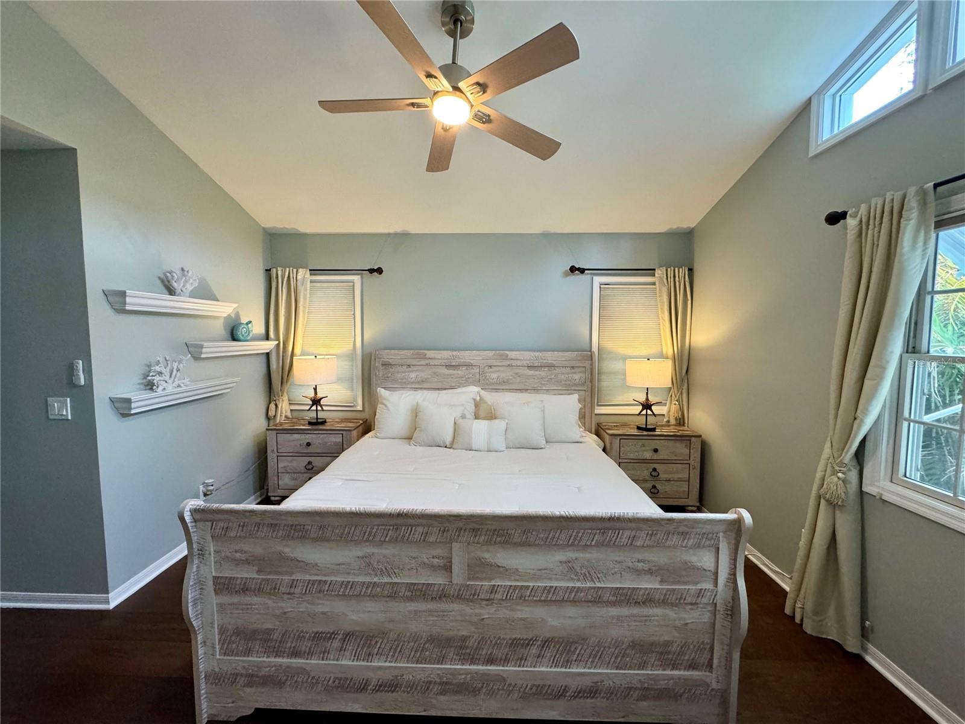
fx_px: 390
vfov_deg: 85.7
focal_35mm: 14
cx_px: 482
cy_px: 362
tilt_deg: -5.3
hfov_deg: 102.1
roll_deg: -0.1
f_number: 2.2
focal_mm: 2.22
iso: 320
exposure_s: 1/120
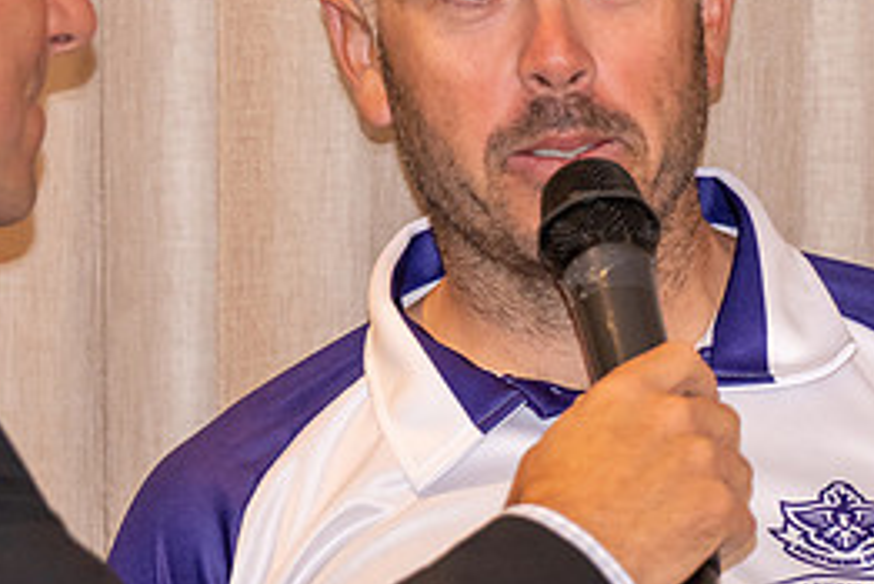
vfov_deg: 3.2
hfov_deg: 4.7
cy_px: 65
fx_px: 10591
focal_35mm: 436
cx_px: 509
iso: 1000
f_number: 2.8
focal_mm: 122
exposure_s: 1/60
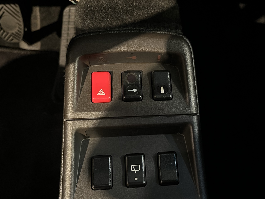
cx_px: 132
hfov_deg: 67.3
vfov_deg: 53.1
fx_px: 199
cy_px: 100
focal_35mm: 26
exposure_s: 1/25
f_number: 1.6
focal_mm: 5.1
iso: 500
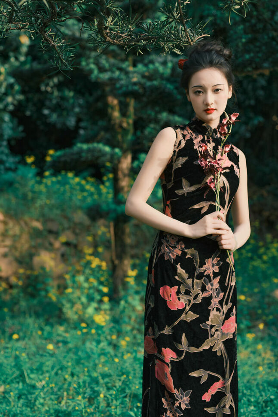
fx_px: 695
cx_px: 154
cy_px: 167
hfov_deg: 22.6
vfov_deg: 33.3
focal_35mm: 60
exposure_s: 1/1250
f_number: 3.2
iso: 400
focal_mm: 50
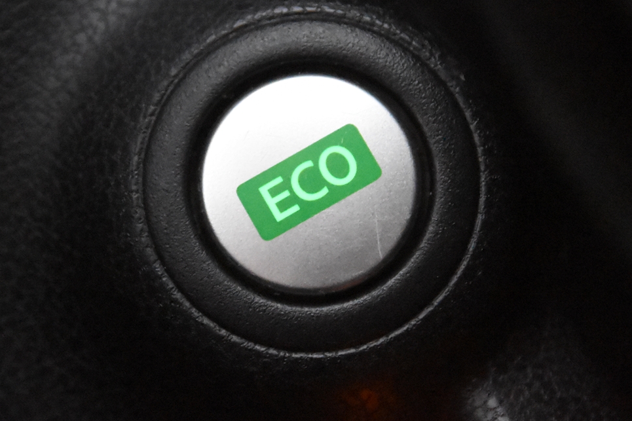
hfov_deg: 9.8
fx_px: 3668
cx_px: 256
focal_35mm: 209
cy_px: 157
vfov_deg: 6.6
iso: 12800
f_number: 4
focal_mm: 70
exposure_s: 1/50
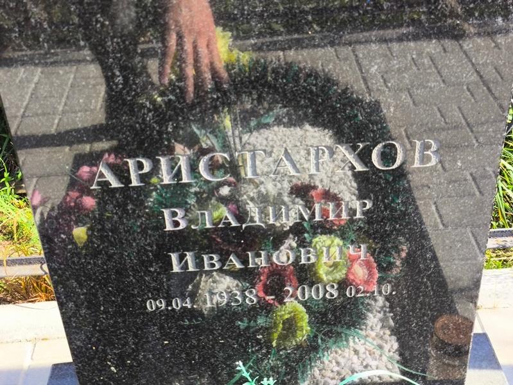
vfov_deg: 29.1
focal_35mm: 50
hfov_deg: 38.2
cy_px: 192
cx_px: 256
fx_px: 741
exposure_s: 1/331
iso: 50
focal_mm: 4.71
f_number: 1.7
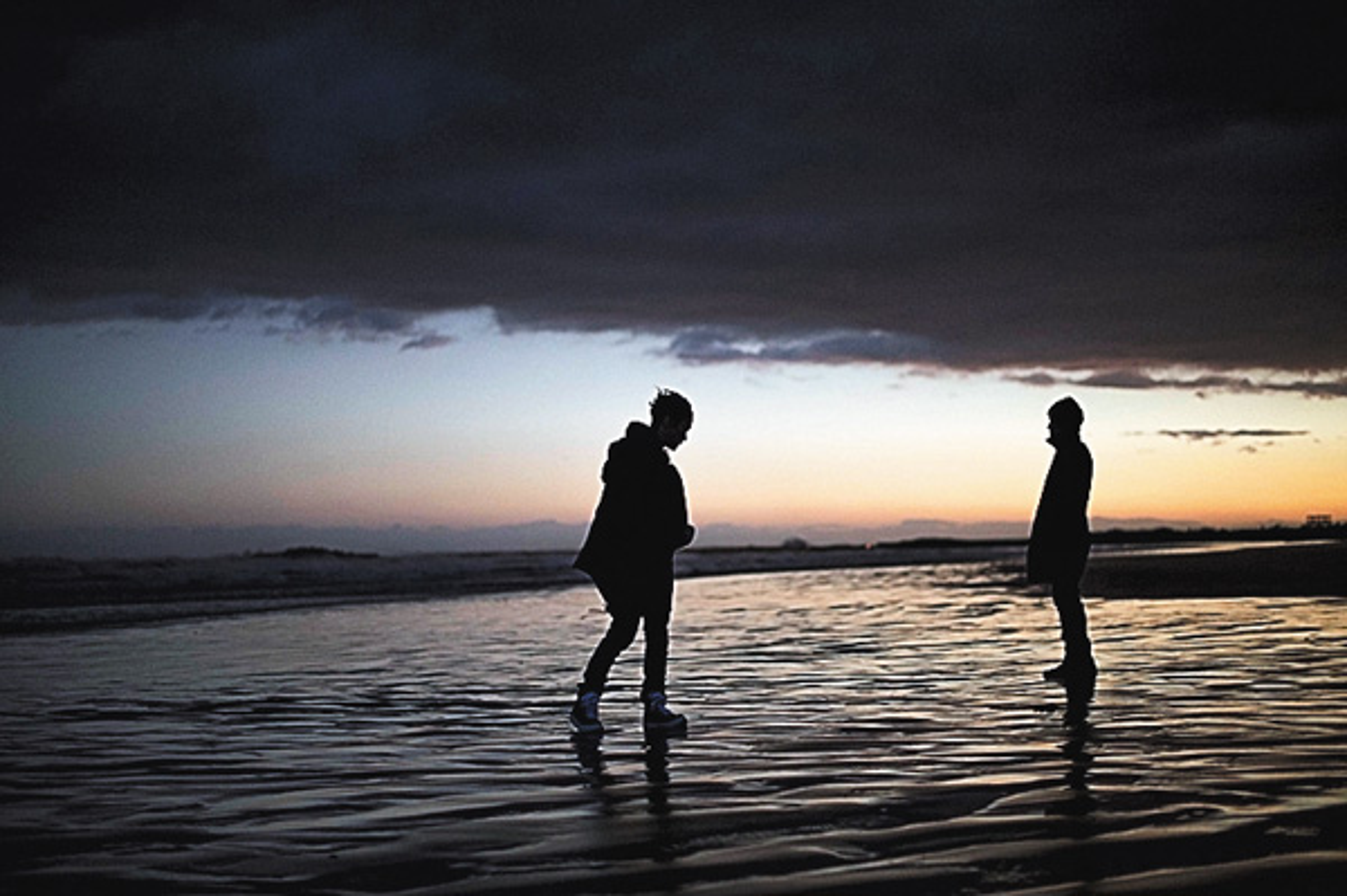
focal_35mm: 50
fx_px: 1869
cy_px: 448
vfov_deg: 26.9
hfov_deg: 39.6
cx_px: 674
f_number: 1.4
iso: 1600
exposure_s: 1/60
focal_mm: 50
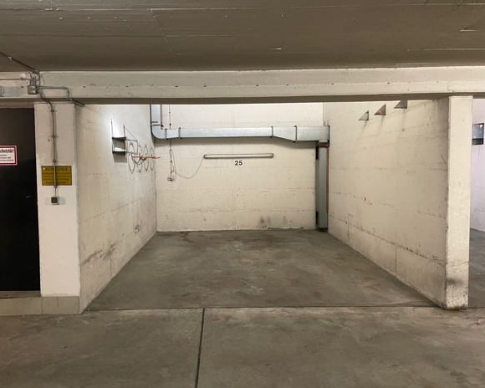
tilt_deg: -3.3
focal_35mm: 28
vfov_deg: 51.5
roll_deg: +0.7
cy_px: 192
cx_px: 227
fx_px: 402
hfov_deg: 62.2
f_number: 1.6
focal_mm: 4.2
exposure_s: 1/33
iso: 500
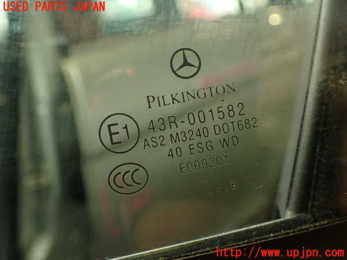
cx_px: 174
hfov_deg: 51.4
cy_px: 130
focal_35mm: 36
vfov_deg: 39.7
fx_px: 361
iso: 200
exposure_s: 1/50
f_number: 2.5
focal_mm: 6.37
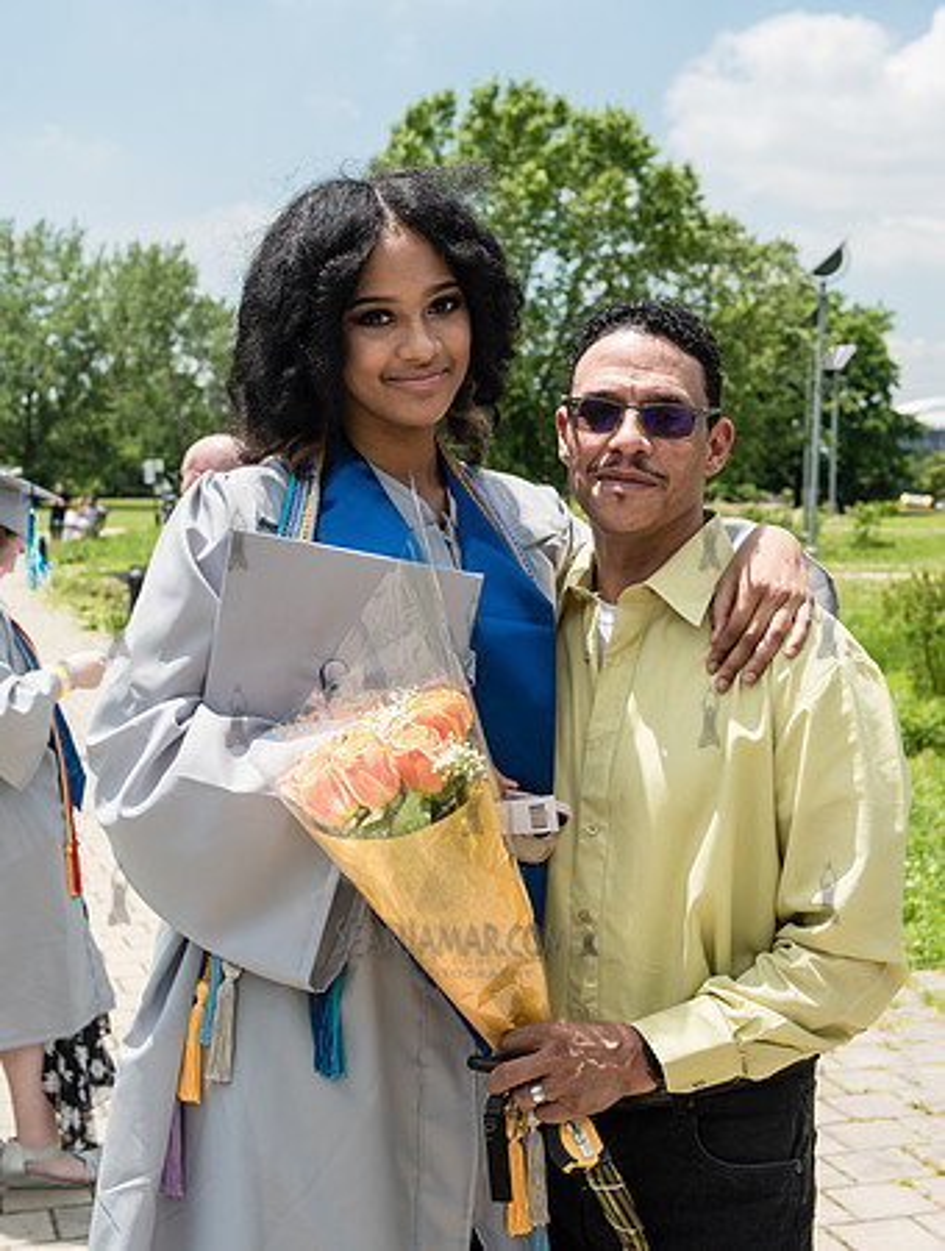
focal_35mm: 58
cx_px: 457
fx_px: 2084
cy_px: 626
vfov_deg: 33.4
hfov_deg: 25.6
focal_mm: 40
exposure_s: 1/800
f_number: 5.6
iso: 200
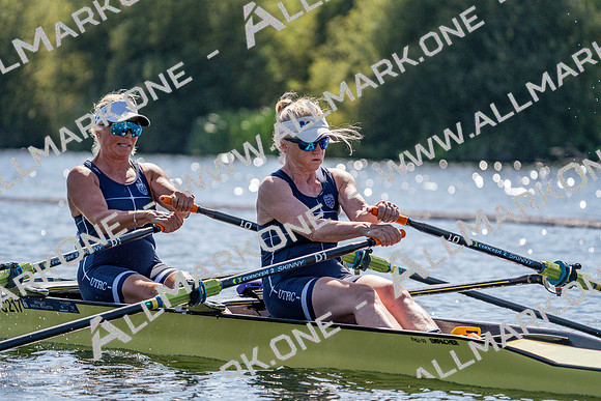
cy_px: 200
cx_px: 300
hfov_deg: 8.5
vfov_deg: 5.7
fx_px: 4058
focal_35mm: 243
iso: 320
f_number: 5.6
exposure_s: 1/2000
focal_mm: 243
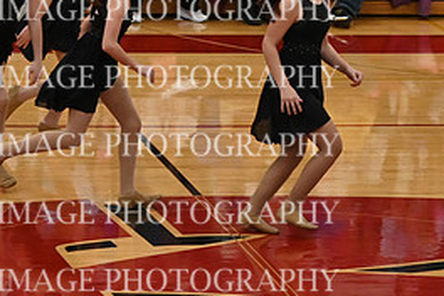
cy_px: 43
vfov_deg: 4.6
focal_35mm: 297
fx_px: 3663
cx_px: 96
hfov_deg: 6.9
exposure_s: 1/400
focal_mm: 90
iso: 5000
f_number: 4
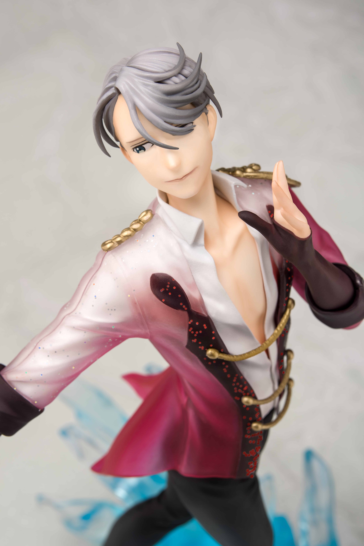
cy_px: 273
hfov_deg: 27.0
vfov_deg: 39.6
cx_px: 182
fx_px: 758
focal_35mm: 50
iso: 64
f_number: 2.8
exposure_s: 1/100
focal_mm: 50
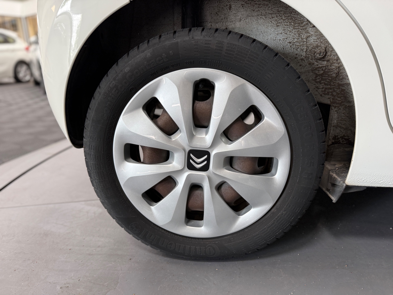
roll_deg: +1.0
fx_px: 272
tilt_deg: -17.8
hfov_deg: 71.6
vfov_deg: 56.8
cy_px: 148
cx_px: 196
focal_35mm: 24
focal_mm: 6.76
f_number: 1.78
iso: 200
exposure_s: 1/100
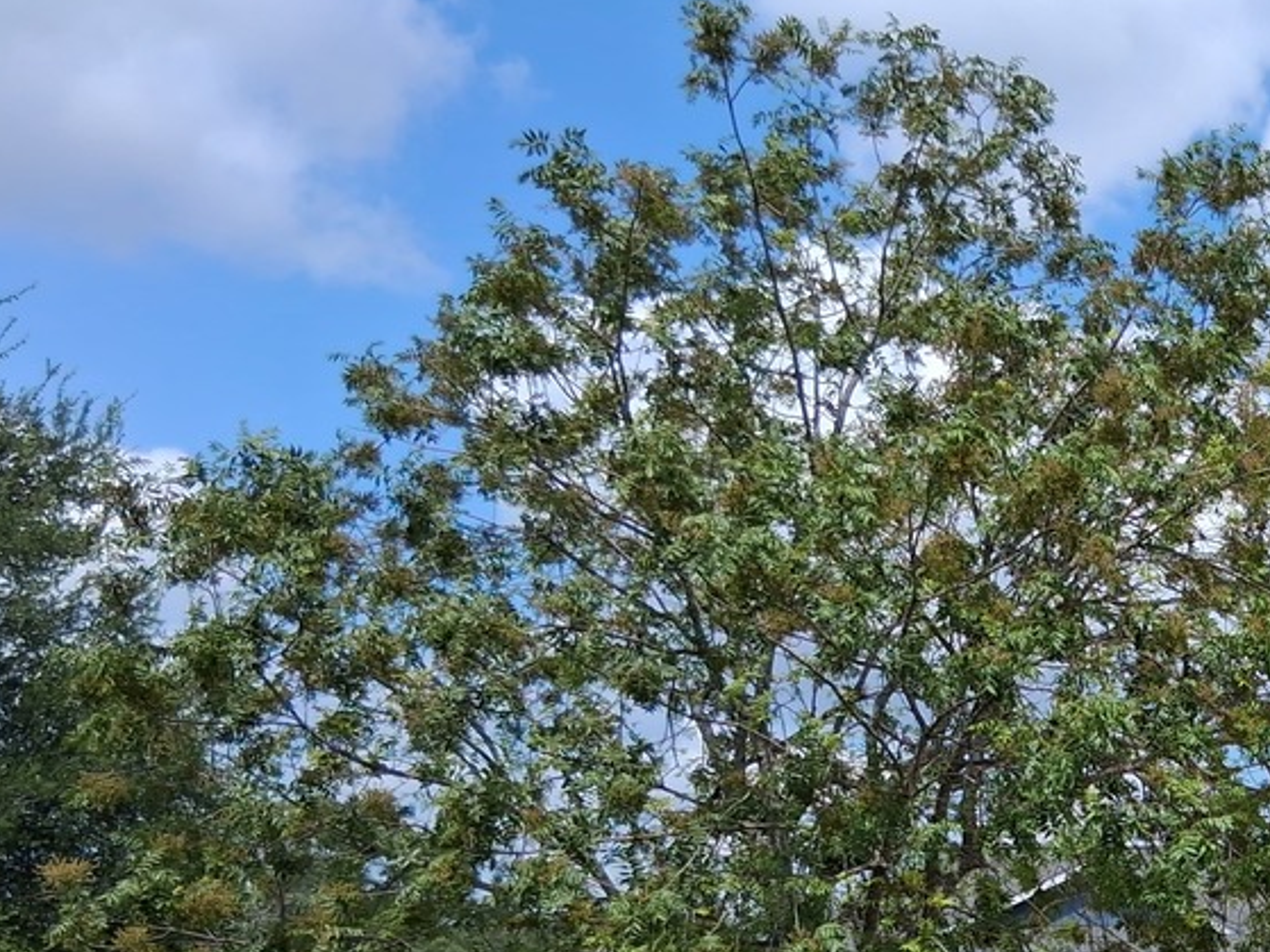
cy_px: 966
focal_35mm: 67
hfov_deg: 25.9
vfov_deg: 21.1
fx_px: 2458
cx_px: 1520
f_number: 1.8
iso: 25
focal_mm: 3.98
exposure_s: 1/683
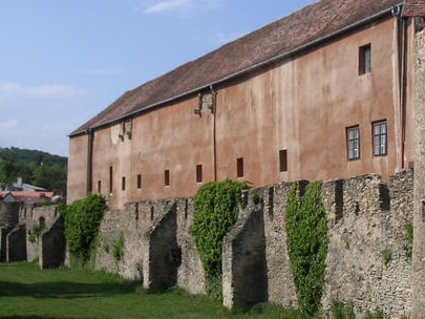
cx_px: 314
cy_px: 129
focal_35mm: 60
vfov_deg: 24.4
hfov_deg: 31.6
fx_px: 737
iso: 100
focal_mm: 5.8
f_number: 5.6
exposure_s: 1/355
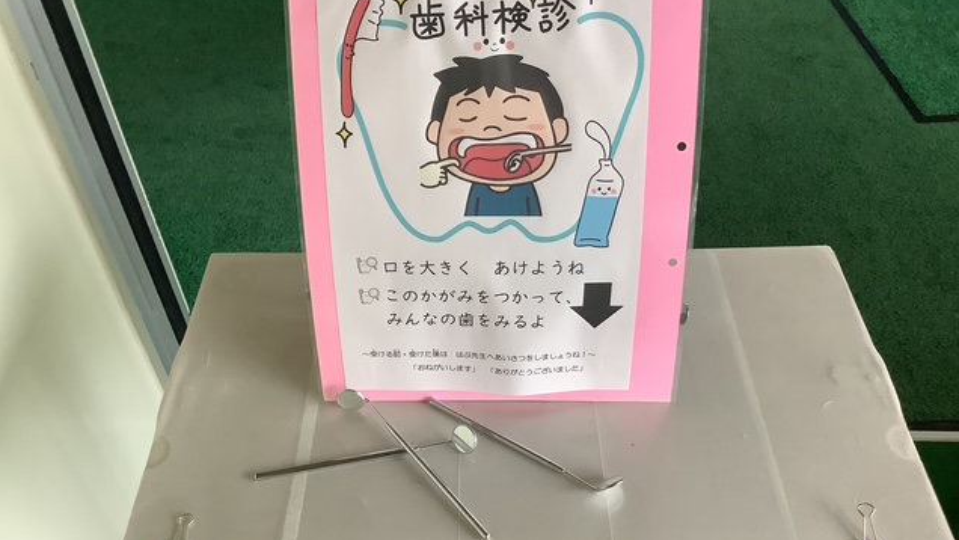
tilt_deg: -47.1
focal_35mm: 34
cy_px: 272
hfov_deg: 58.0
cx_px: 478
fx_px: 865
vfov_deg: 34.7
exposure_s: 1/60
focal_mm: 3.3
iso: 160
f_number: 2.4
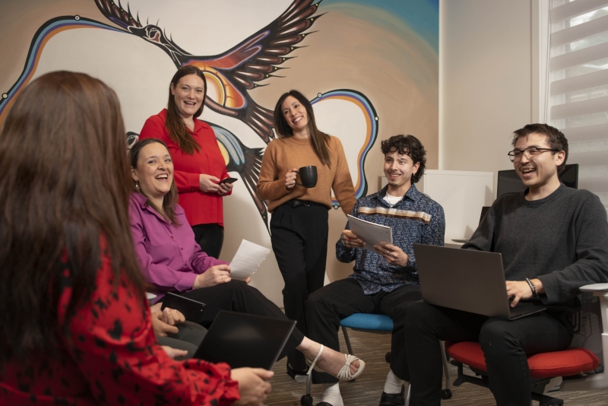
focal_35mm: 35
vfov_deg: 37.9
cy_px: 203
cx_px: 304
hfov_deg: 54.4
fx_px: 591
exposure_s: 1/200
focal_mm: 35
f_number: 3.5
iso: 160
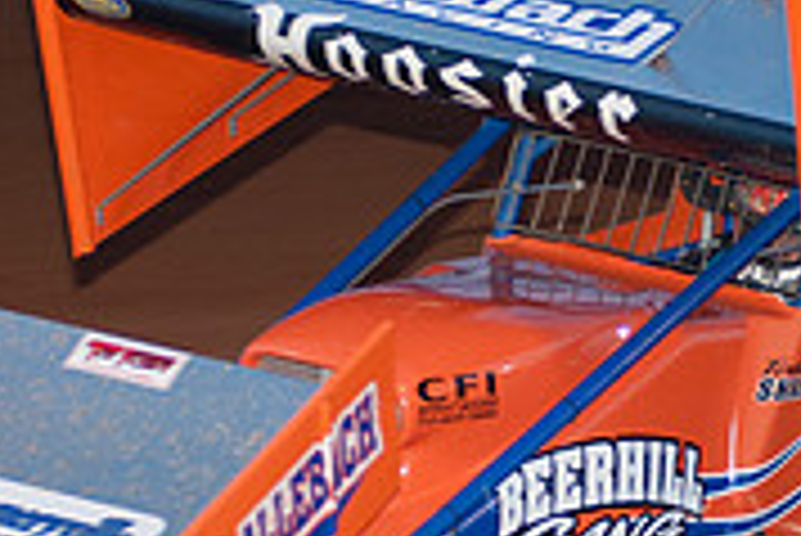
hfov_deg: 5.3
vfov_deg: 3.5
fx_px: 8707
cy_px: 315
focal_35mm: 391
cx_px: 585
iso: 250
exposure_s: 1/320
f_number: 3.2
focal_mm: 80
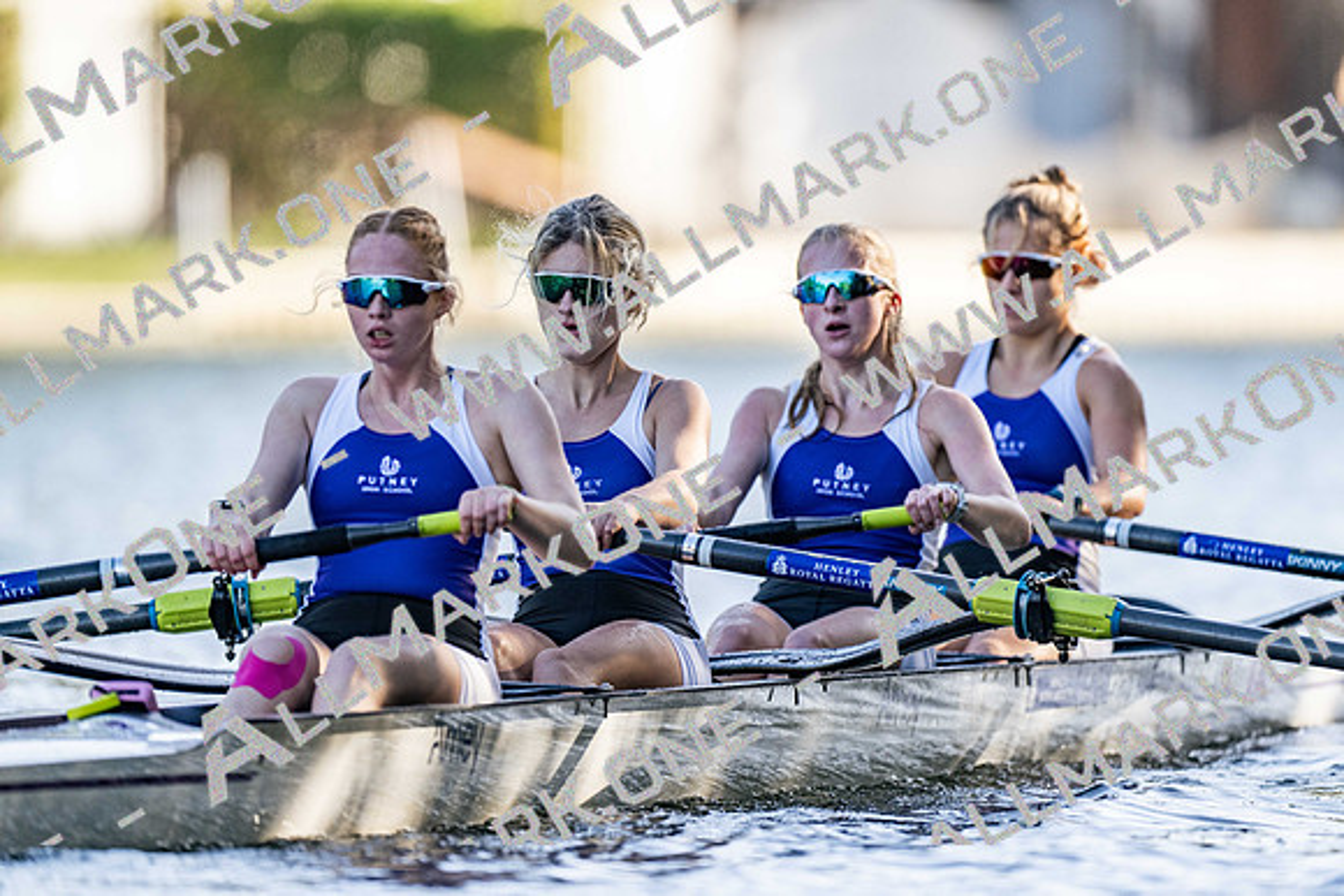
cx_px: 672
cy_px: 448
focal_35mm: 600
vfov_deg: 2.3
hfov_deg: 3.4
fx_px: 22404
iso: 640
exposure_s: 1/2500
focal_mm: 600
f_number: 4
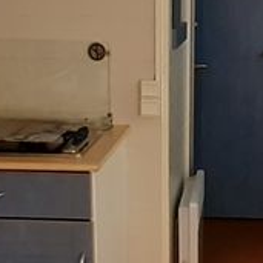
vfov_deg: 25.7
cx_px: 258
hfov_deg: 24.6
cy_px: 102
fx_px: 576
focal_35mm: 67
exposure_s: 1/100
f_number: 2.2
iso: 50
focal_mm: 1.13
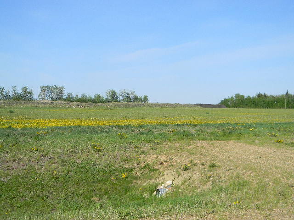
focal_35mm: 47
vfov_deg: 30.9
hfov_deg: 40.4
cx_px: 147
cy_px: 110
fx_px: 399
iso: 80
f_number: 3.9
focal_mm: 8.6
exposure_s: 1/813
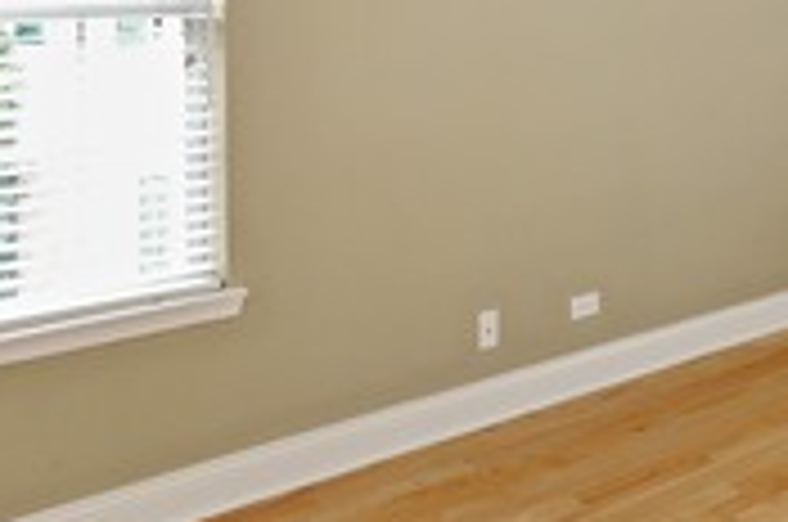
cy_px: -63
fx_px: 1202
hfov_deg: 32.7
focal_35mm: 55
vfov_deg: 23.0
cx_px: 824
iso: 200
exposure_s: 1/8
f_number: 8
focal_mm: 15
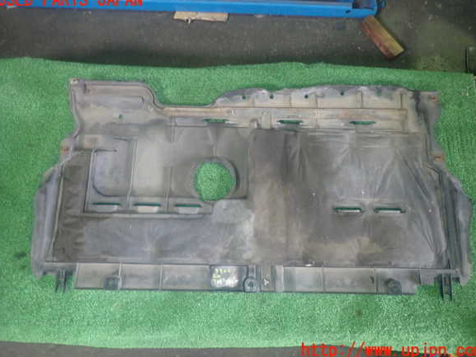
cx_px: 240
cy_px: 176
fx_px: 358
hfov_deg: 67.3
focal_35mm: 26
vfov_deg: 53.1
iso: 400
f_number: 2
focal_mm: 4.5
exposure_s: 1/30
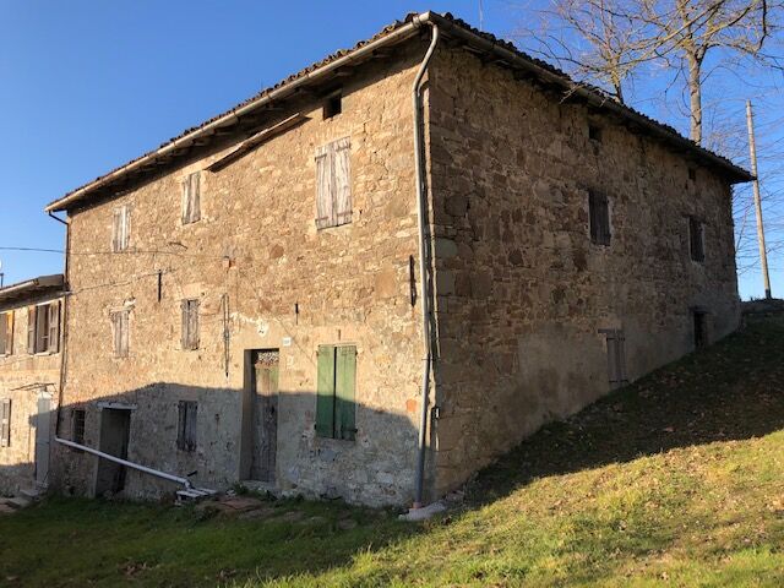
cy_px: 294
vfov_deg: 49.7
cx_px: 392
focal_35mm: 28
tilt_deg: +7.6
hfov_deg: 63.4
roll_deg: +1.1
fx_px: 634
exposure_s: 1/1104
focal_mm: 3.99
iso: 20
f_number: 1.8
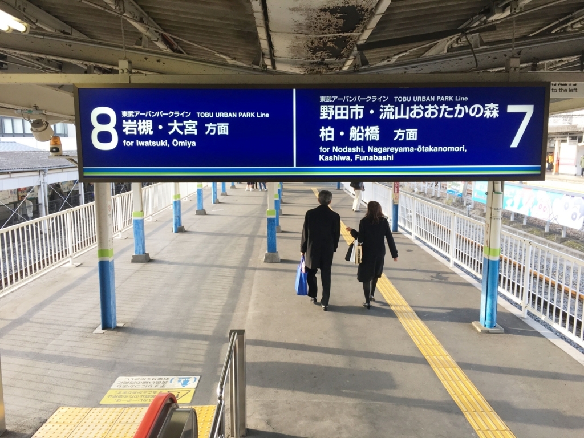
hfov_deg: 61.7
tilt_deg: -8.5
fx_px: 489
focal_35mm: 29
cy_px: 219
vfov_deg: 48.2
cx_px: 292
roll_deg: +0.0
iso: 32
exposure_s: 1/120
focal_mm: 4.15
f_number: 2.2
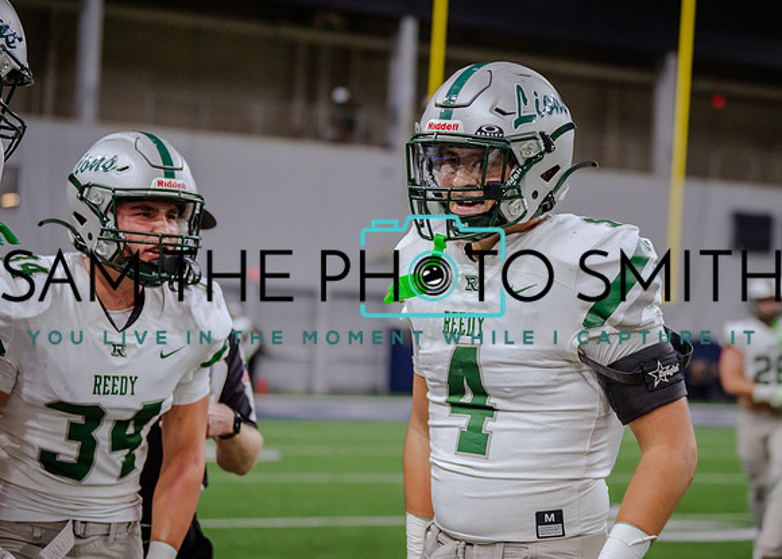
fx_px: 1938
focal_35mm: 87
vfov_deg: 16.4
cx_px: 492
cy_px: 232
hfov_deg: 22.8
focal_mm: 70
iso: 3200
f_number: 2.8
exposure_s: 1/1250
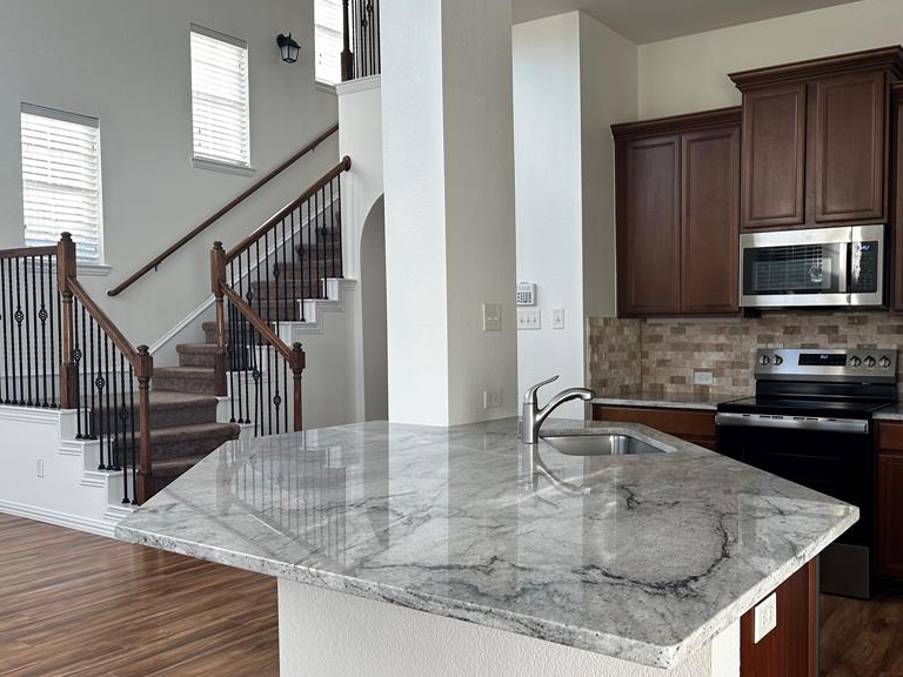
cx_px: 590
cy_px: 367
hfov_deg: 55.8
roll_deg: +0.2
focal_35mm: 32
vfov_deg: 44.1
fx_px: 835
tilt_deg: -2.2
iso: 64
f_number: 1.78
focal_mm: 6.86
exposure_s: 1/228
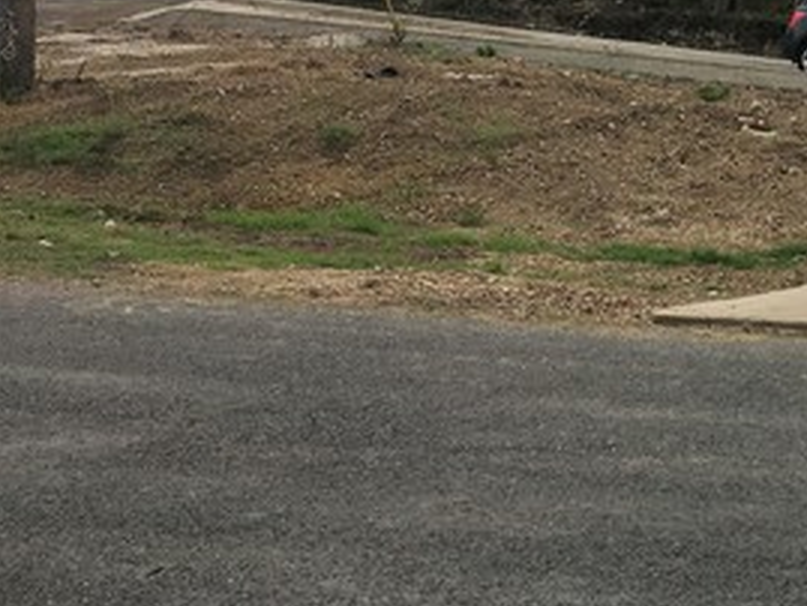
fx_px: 1609
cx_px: 957
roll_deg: +0.6
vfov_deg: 20.3
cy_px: -66
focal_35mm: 69
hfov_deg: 25.4
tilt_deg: +4.3
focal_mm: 4.15
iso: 25
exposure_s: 1/2137
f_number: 2.2
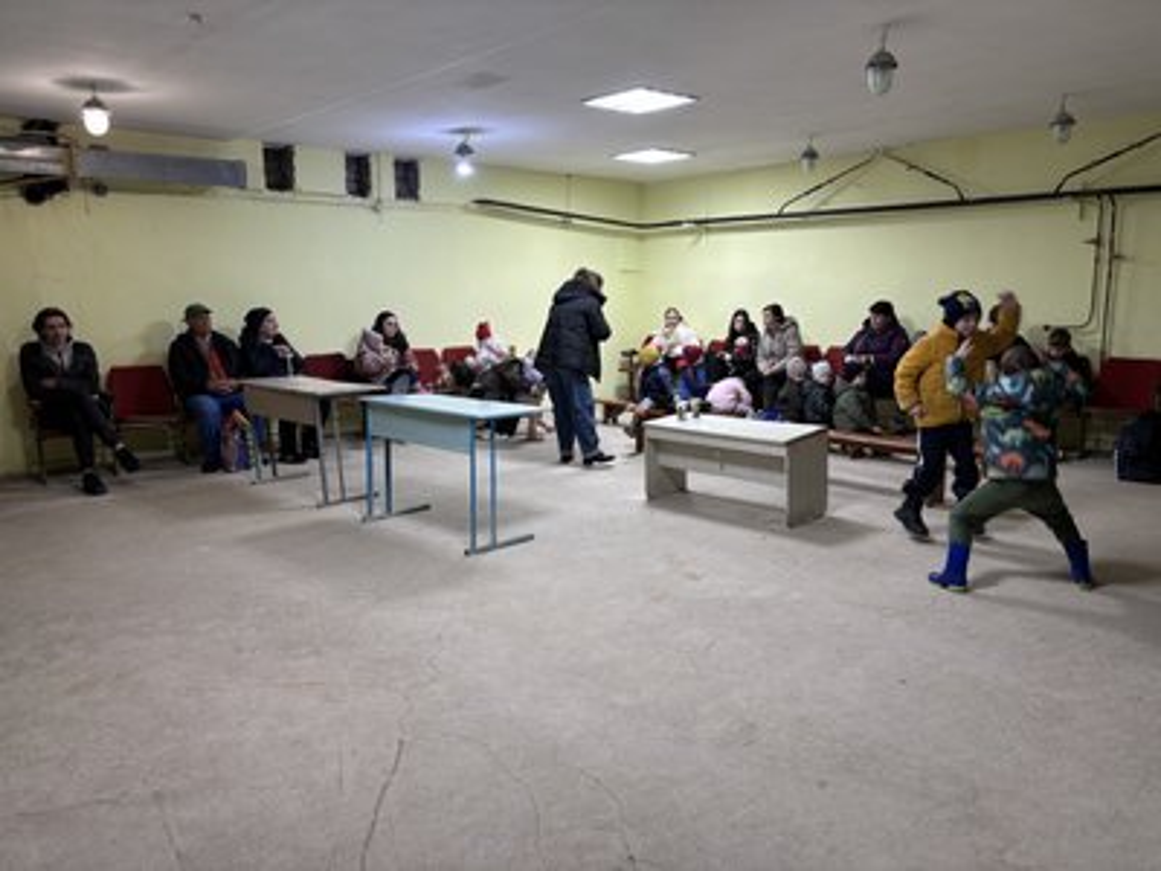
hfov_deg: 67.3
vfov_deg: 53.1
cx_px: 580
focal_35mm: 26
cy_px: 436
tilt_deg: -10.0
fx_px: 872
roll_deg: +0.7
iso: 125
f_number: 1.6
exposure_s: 1/50
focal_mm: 5.96
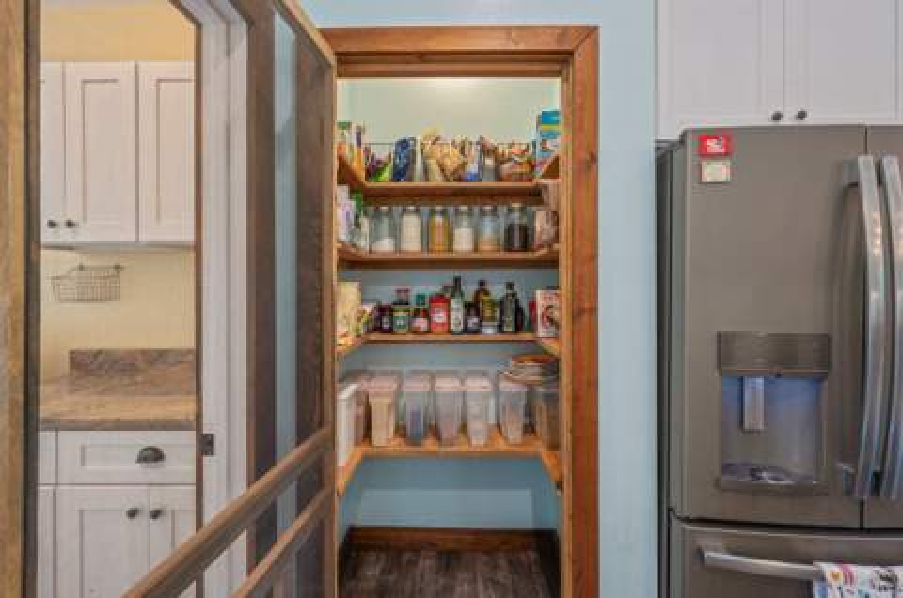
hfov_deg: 104.4
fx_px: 350
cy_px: 299
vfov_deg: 81.0
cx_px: 452
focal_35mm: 14
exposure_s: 1/8
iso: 320
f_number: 9
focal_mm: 14
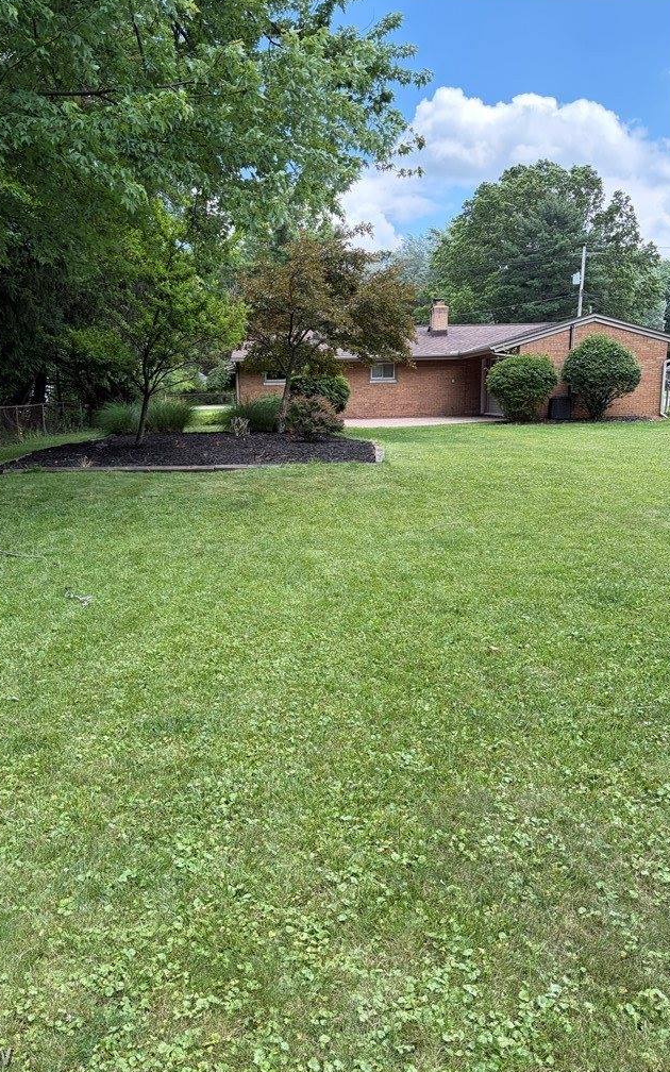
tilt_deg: -9.8
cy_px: 534
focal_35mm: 28
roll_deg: +0.9
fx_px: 818
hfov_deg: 44.4
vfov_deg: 66.5
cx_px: 274
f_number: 1.6
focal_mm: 5.96
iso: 64
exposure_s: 1/716
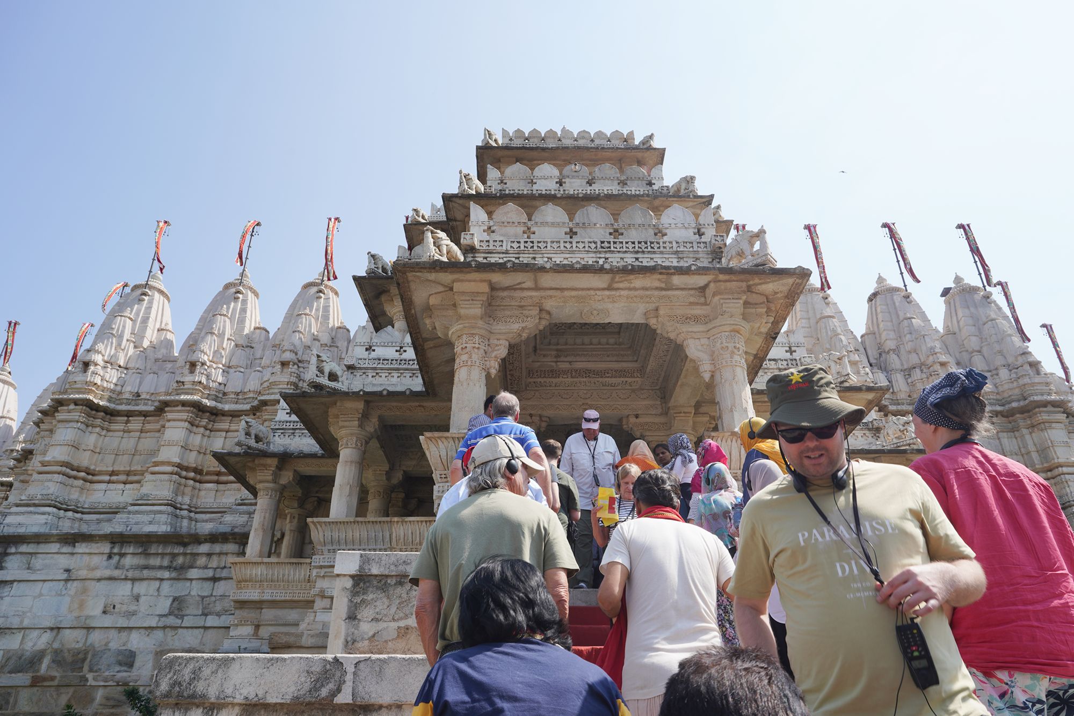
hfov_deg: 73.7
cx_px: 537
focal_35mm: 24
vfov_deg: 53.1
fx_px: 716
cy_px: 358
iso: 100
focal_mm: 24
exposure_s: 1/100
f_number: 13
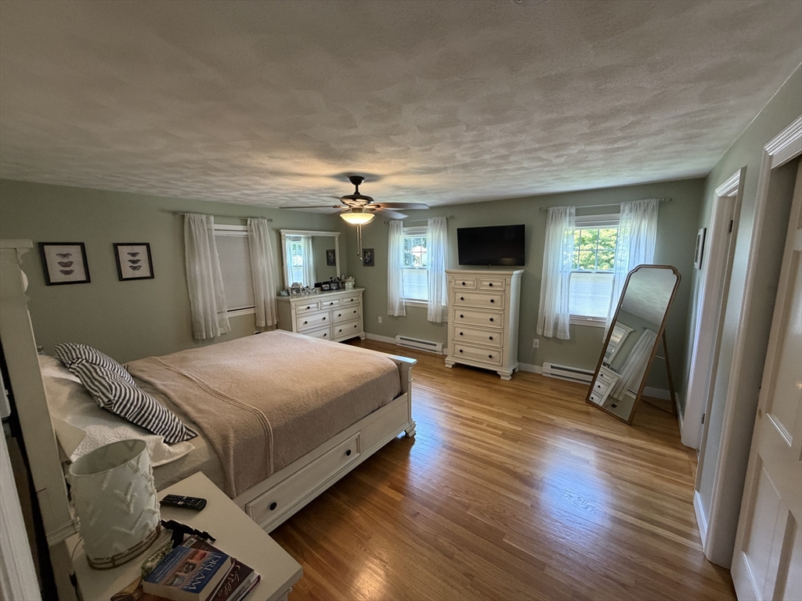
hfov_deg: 102.1
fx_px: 324
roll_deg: +0.5
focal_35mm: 14
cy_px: 300
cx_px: 401
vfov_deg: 85.7
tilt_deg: -8.9
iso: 320
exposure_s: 1/60
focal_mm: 2.22
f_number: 2.2
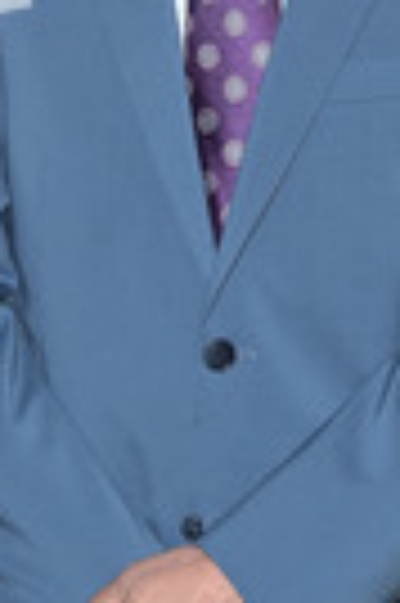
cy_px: 144
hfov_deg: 7.4
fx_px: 3091
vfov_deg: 11.1
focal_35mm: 185
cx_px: 254
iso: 250
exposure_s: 1/250
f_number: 6.3
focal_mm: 62
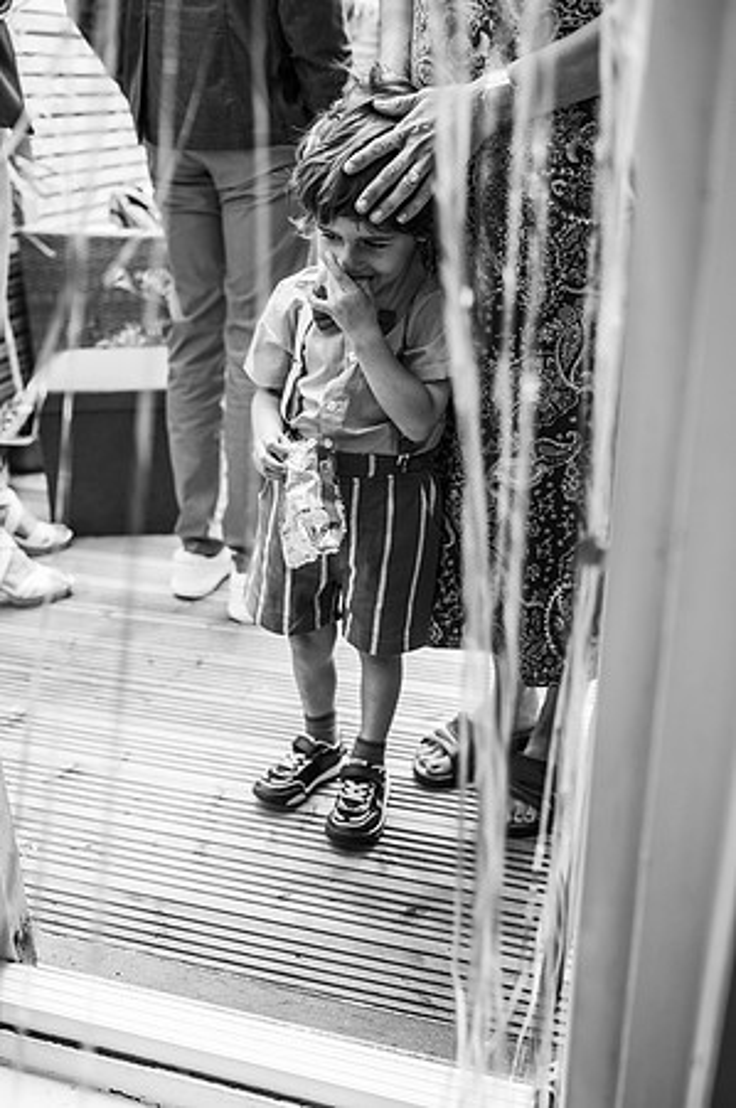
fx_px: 1076
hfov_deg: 37.8
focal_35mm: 35
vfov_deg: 54.5
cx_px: 368
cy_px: 554
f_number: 2.5
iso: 180
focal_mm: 35
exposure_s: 1/200
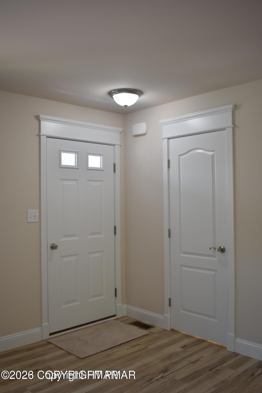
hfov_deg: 40.0
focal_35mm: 33
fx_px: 360
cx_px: 131
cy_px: 196
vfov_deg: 57.2
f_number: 4
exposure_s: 1/125
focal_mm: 22
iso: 400
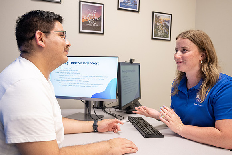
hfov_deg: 59.5
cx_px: 116
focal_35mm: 32
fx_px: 203
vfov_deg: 41.7
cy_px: 78
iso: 1600
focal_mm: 31.5
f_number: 4
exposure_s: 1/200
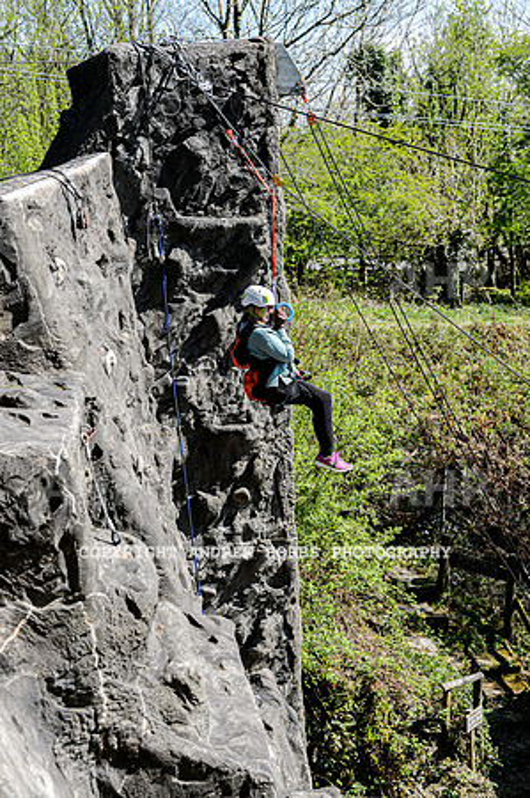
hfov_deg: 19.4
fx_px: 1549
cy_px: 399
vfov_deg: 28.9
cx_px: 265
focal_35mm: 70
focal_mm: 70
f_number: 5
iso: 125
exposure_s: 1/400
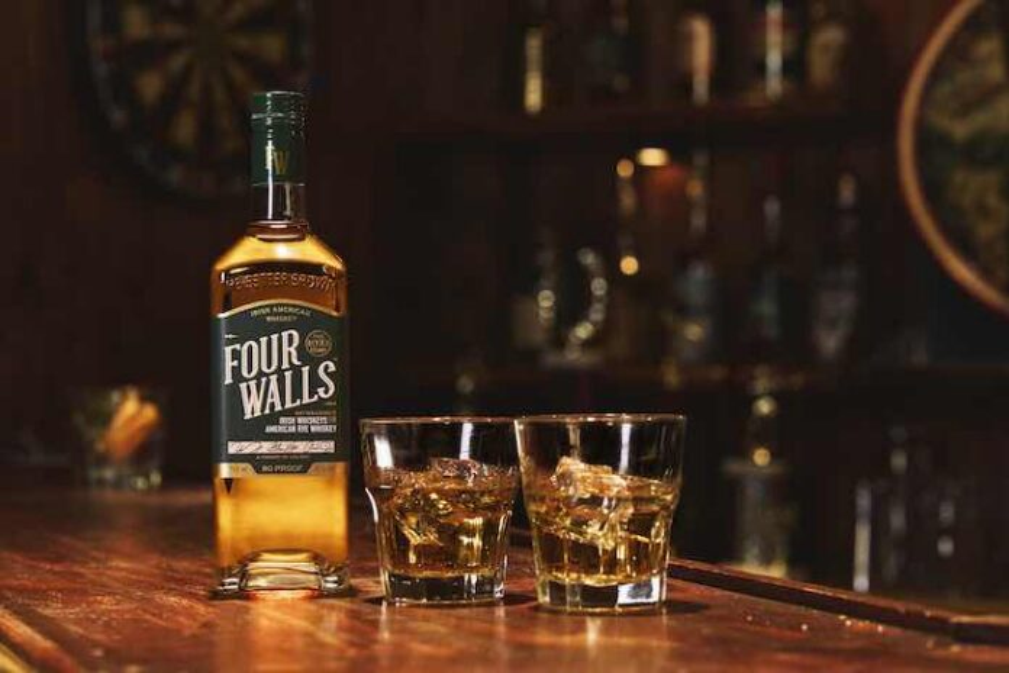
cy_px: 336
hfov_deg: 23.9
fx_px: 2382
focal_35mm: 85
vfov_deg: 16.1
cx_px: 504
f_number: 5.6
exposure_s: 1/200
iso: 5000
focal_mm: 85
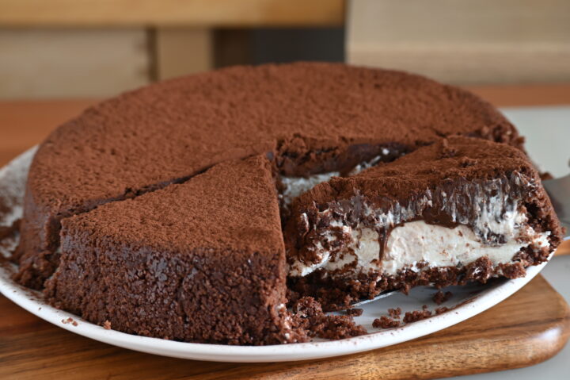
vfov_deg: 13.8
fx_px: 1566
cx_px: 285
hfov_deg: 20.6
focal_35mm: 99
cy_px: 190
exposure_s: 1/13
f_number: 5.6
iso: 200
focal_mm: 66
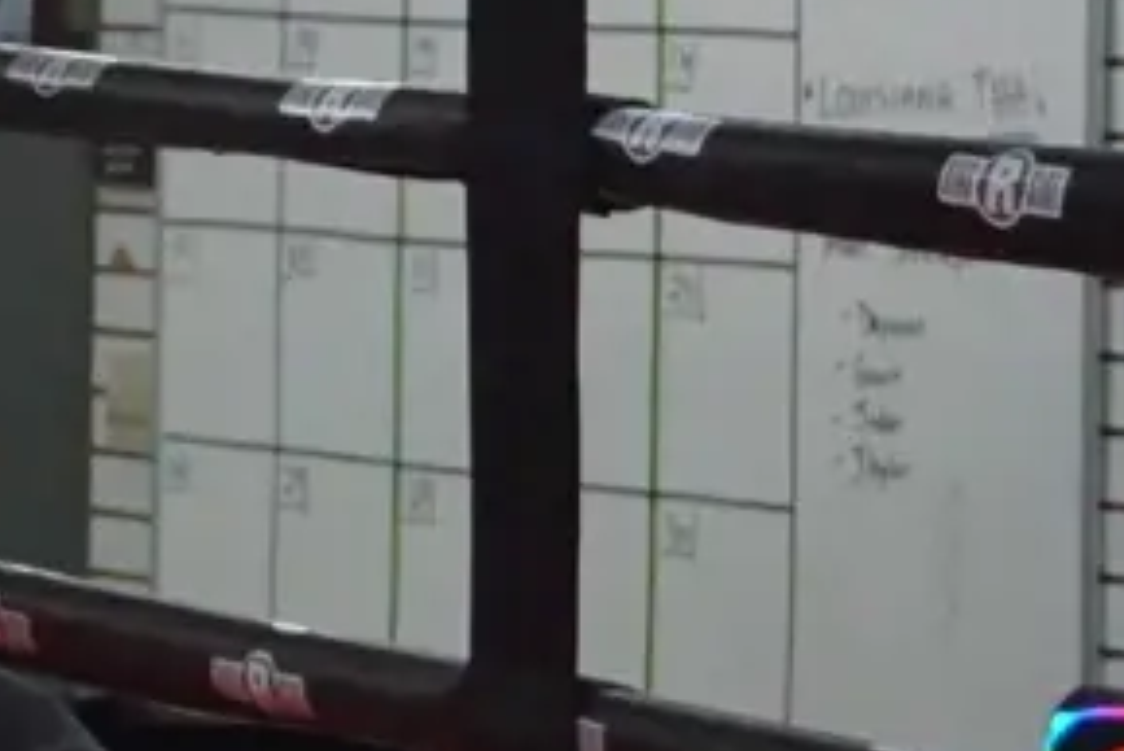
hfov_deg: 7.2
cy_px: -420
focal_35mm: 260
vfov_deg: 5.2
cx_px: -1921
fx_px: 8115
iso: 3200
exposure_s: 1/125
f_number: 5
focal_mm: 31
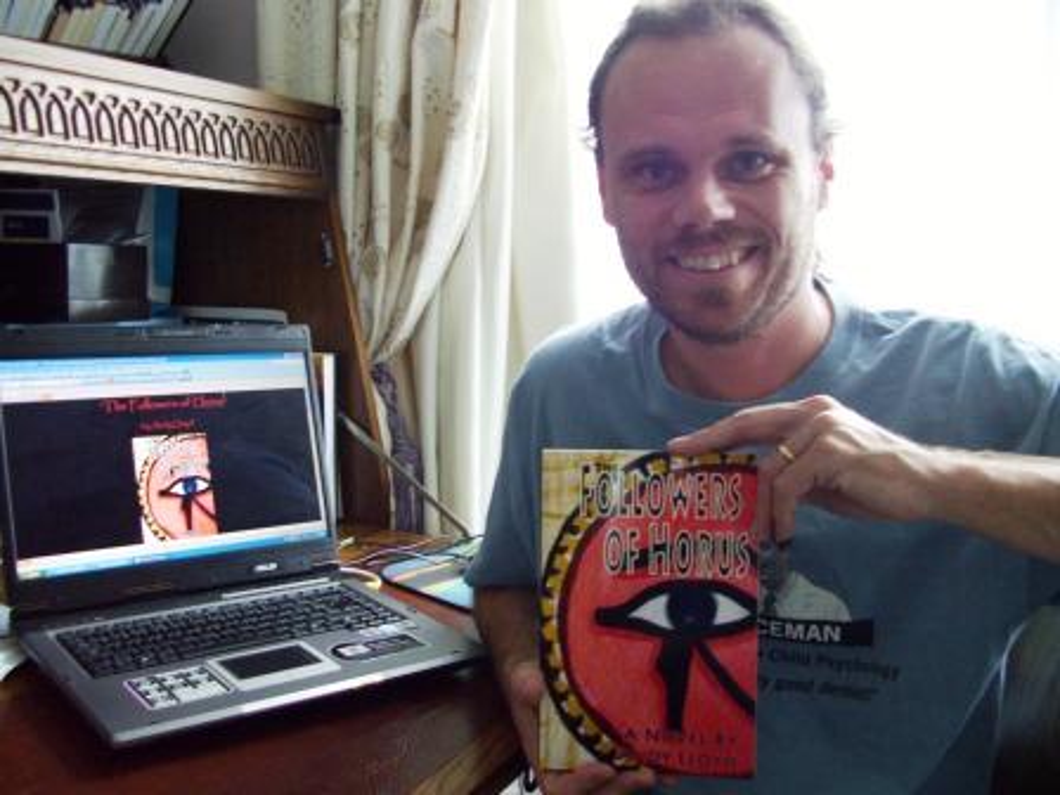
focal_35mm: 34
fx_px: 1041
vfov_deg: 41.8
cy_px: 398
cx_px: 530
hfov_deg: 54.0
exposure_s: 1/8
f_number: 2.9
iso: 160
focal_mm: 5.7
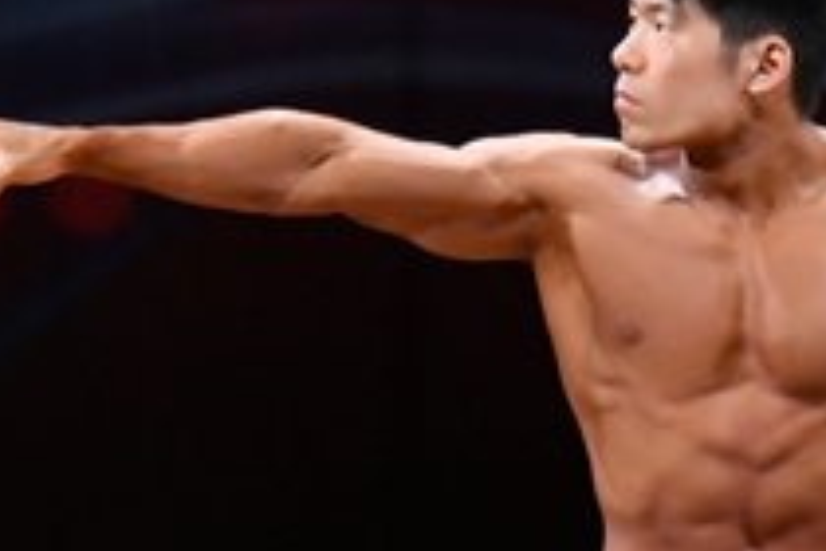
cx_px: 564
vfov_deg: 1.7
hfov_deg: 2.5
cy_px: 720
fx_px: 19088
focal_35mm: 832
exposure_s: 1/400
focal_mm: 150
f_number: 5.6
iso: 4000
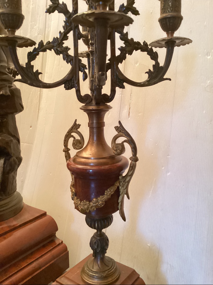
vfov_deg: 58.4
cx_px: 106
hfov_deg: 45.4
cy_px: 142
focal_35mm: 31
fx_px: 254
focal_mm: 3.3
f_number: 2.4
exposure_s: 1/25
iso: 640
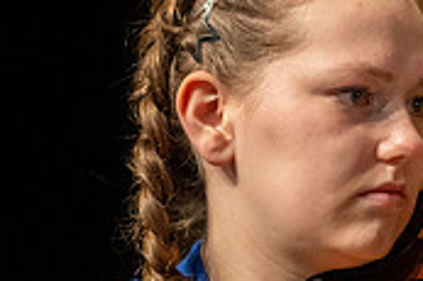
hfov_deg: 11.8
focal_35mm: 168
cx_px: 614
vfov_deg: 8.1
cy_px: 270
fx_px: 1972
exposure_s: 1/400
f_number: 2.8
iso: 3200
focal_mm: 50
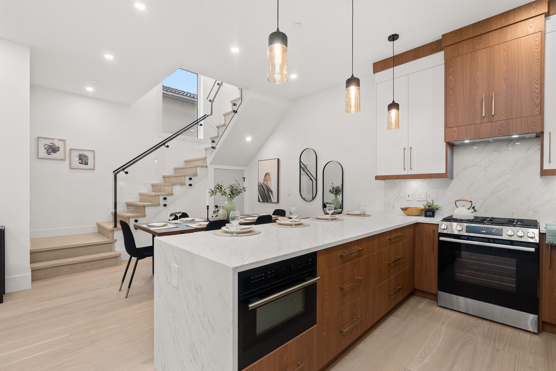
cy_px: 186
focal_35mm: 16
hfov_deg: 96.7
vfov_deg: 73.8
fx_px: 247
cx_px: 278
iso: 400
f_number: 8
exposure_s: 1/8
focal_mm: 16
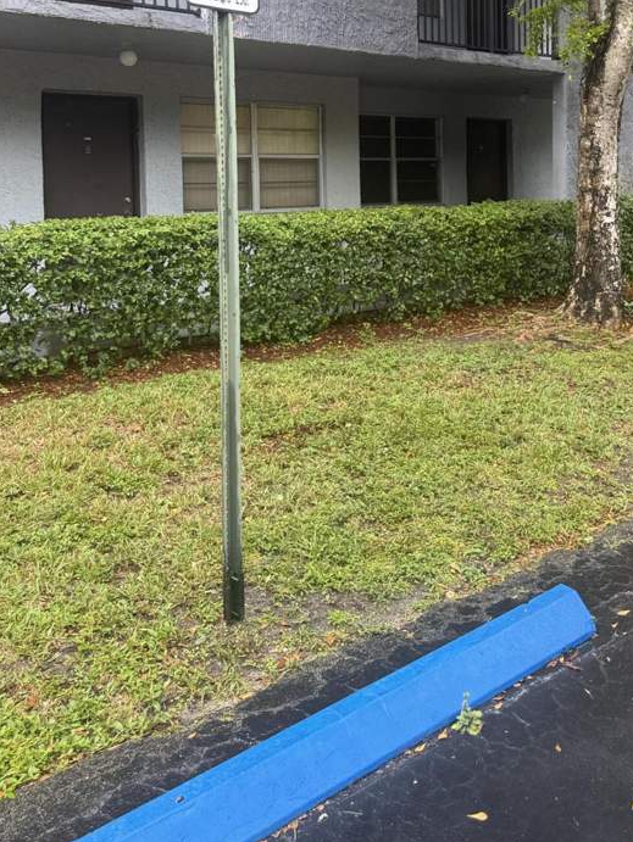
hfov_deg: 38.2
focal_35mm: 37
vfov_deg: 48.0
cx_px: 424
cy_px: 199
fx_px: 901
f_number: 1.78
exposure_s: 1/607
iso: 80
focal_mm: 6.76
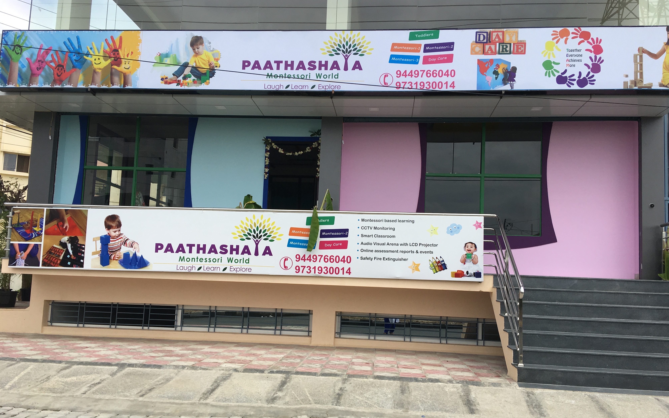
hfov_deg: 61.2
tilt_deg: +5.9
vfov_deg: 40.6
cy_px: 231
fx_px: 565
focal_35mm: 31
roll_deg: -2.3
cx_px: 334
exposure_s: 1/1508
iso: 25
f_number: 2.2
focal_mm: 4.15
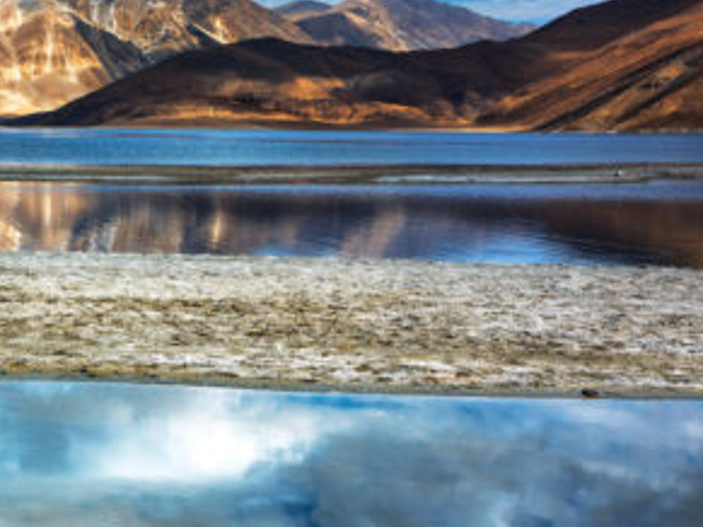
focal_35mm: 81
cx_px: -138
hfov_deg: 22.3
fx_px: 1644
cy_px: 162
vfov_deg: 18.1
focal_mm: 35
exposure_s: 1/250
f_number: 10
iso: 100
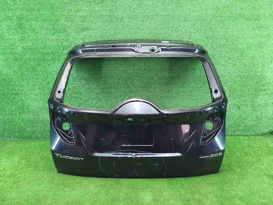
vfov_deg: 53.1
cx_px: 136
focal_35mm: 26
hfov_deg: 67.3
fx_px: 205
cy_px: 102
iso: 345
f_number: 1.8
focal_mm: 5.4
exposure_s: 1/50
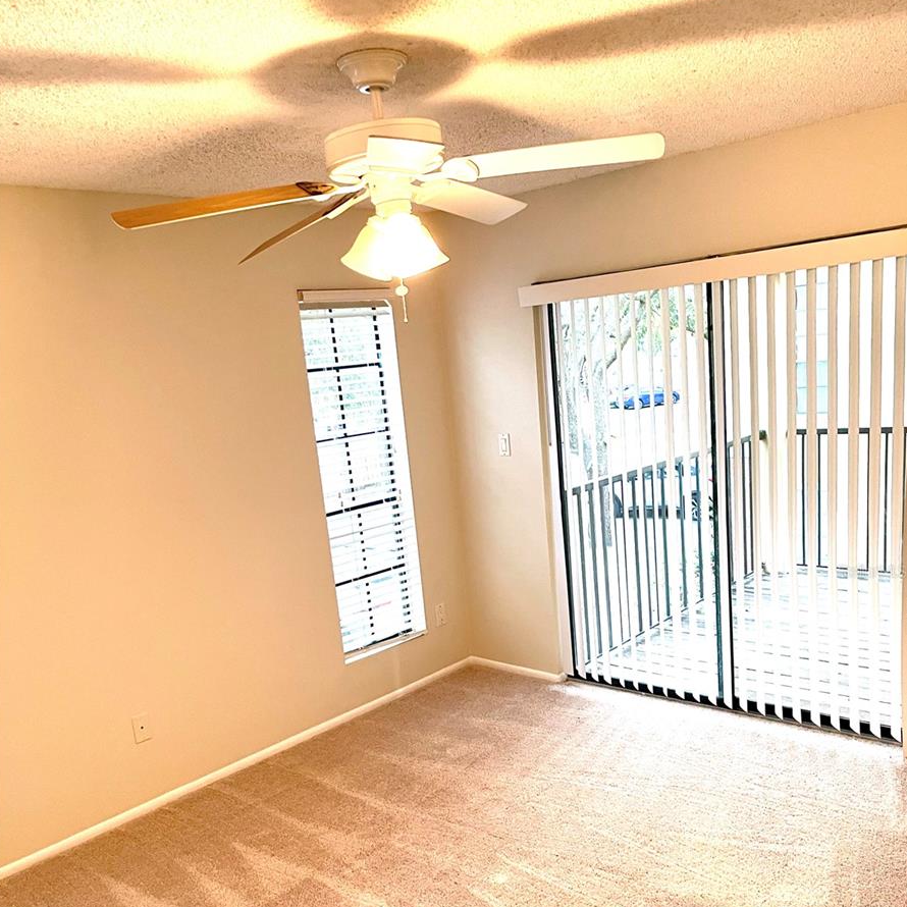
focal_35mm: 31
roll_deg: +5.5
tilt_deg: -11.7
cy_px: 571
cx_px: 451
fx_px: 919
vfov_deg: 51.9
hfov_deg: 52.5
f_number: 1.6
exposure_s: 1/60
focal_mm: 5.1
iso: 200
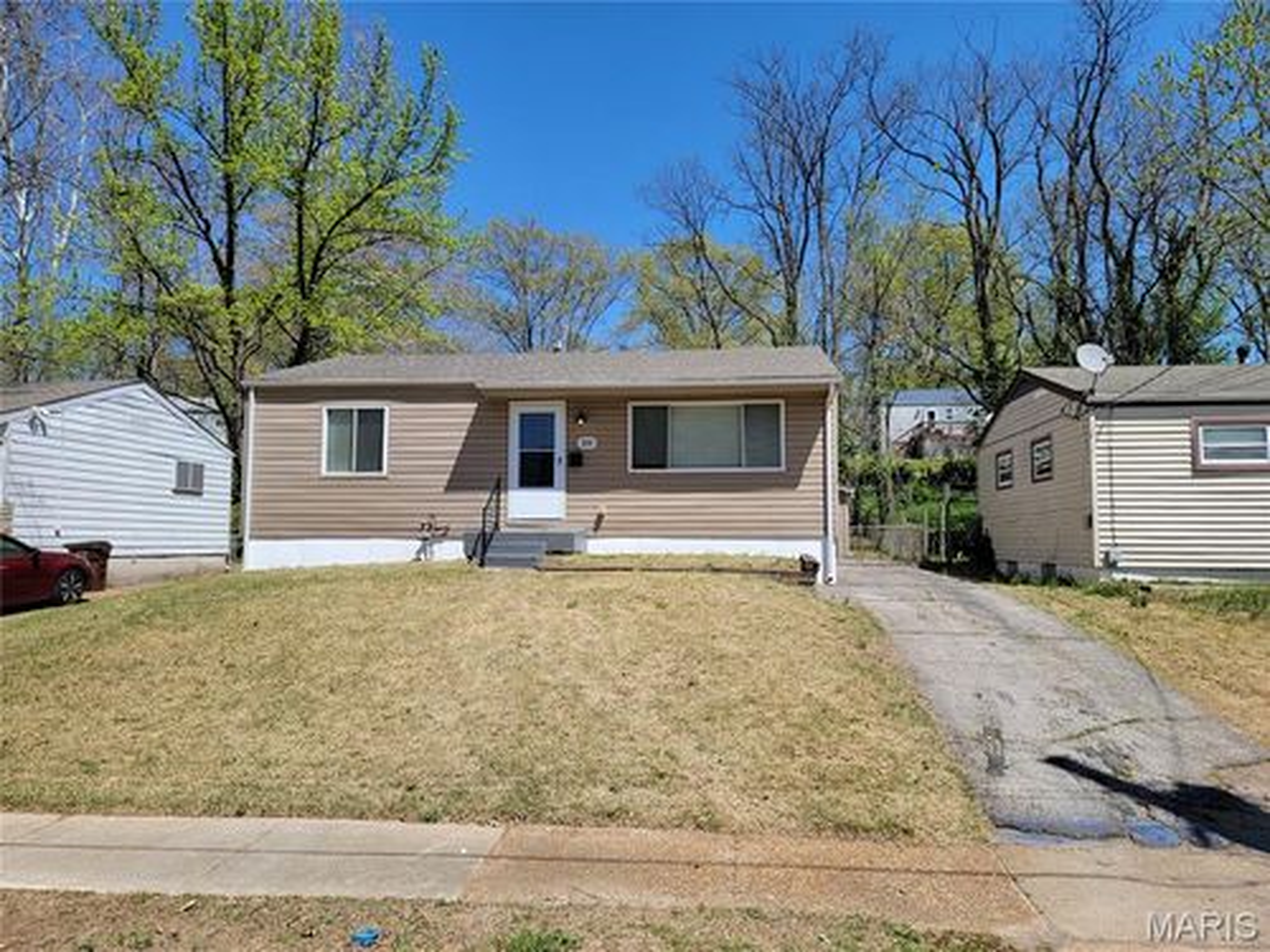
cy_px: 476
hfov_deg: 71.6
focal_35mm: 24
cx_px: 635
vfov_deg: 56.8
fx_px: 881
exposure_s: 1/989
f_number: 1.8
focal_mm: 6.7
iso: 16
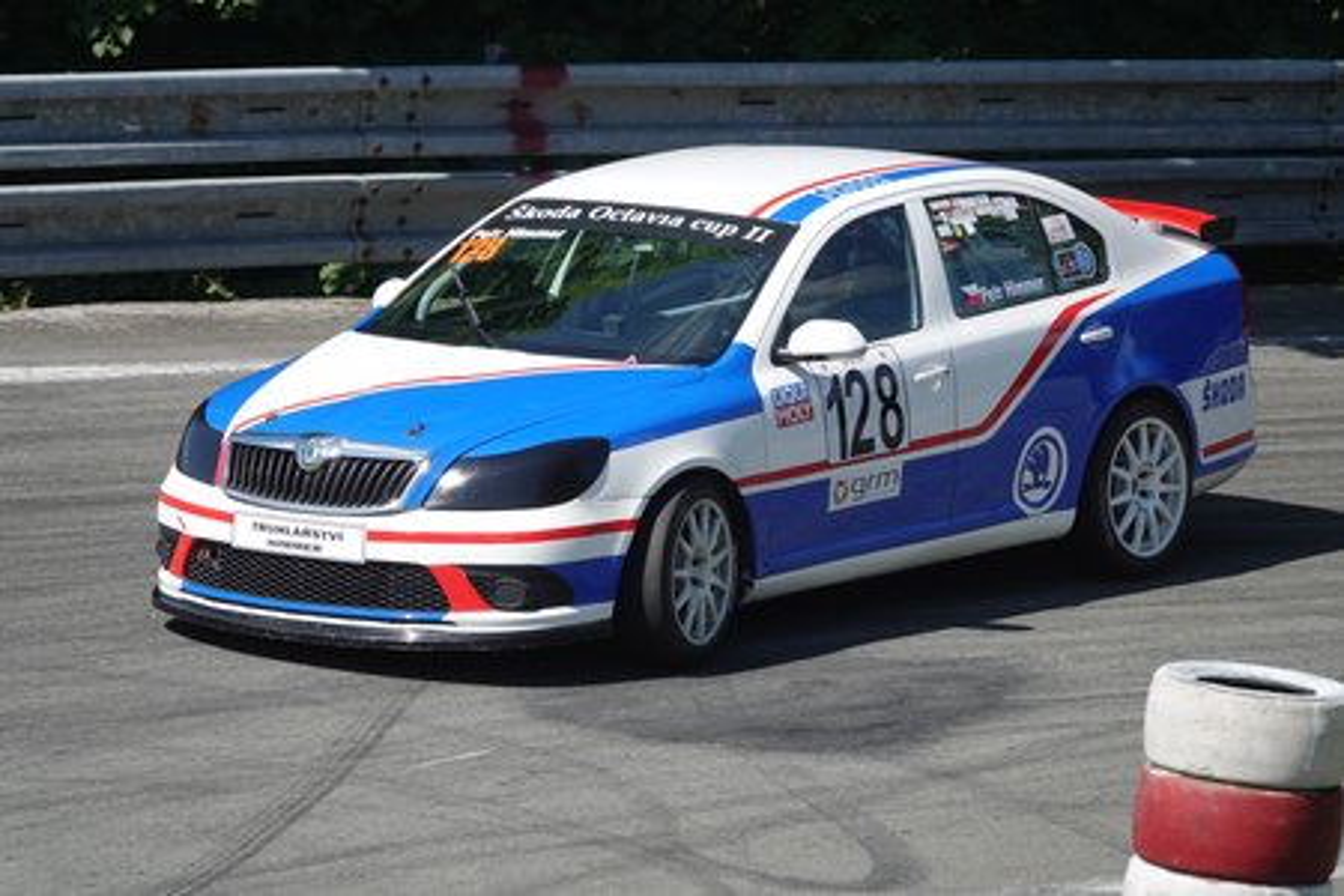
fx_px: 12730
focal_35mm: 341
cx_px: 672
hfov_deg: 6.0
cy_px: 448
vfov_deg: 4.0
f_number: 4.5
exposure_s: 1/800
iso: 100
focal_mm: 124.94
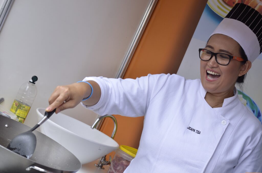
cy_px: 86
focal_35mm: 75
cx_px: 131
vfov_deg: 18.1
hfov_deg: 27.0
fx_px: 545
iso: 100
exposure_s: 1/100
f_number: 5.6
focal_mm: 50
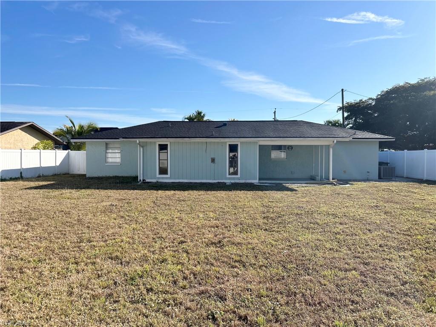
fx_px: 327
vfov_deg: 53.1
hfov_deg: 67.3
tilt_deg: -2.1
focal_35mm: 26
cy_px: 164
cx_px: 218
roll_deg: +0.0
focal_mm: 5.7
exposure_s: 1/5076
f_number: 1.5
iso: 50
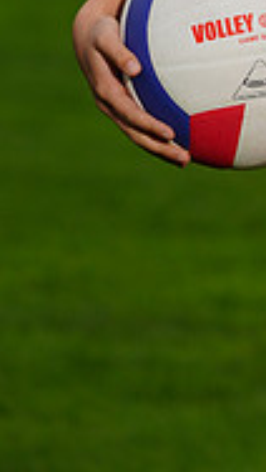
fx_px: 10138
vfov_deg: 2.7
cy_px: -166
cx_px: 420
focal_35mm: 810
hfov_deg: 1.5
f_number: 9
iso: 160
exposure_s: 1/250
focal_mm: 250
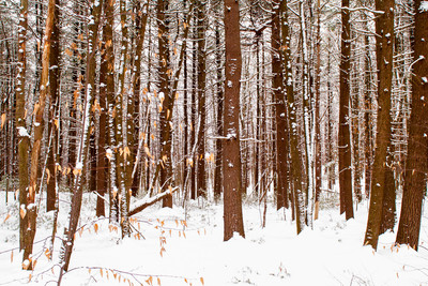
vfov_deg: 36.8
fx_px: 429
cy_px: 143
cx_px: 213
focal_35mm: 36
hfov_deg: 53.0
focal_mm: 24
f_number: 7.1
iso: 200
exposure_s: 1/10
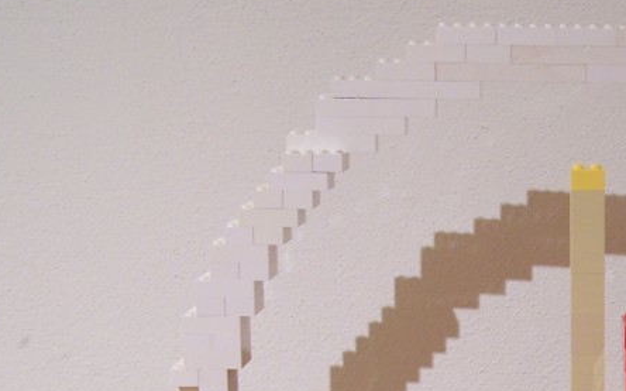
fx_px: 1586
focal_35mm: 93
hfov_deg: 21.7
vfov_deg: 13.6
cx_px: 592
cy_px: 487
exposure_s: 1/2
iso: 80
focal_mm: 6.3
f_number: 2.8
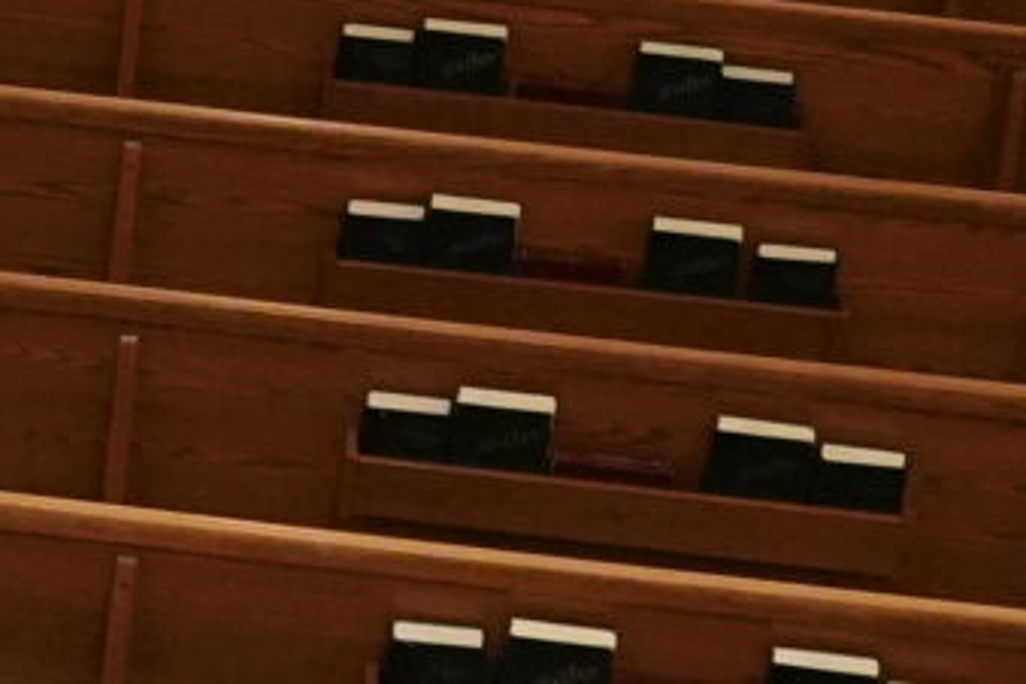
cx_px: -1553
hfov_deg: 9.4
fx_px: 5494
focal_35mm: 193
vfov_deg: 6.9
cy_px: -752
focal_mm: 17
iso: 1600
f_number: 2.5
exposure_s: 1/160
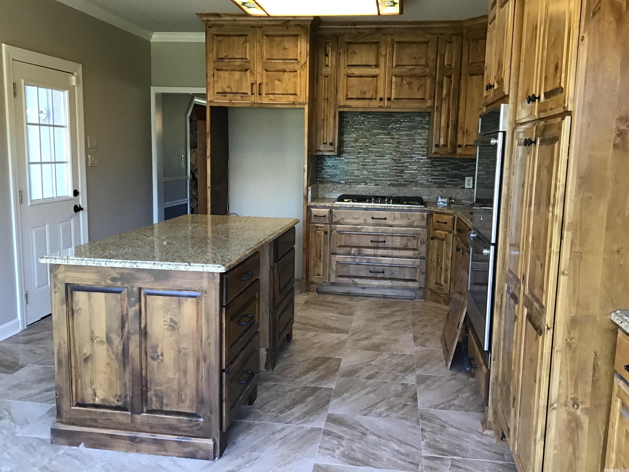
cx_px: 314
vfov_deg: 45.4
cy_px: 236
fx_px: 563
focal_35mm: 31
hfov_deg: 58.4
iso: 50
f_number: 2.4
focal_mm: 3.3
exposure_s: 1/30
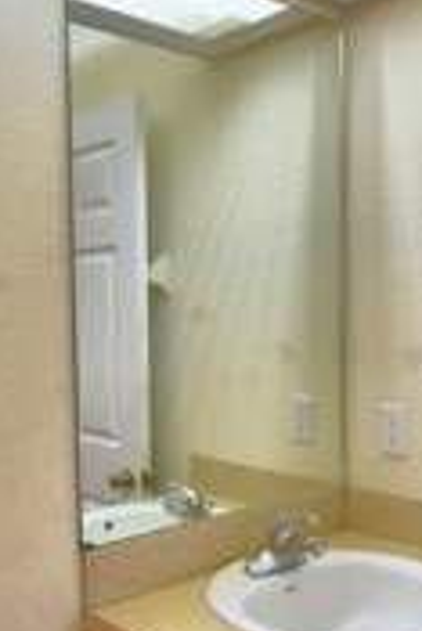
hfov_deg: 32.7
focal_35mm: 41
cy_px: 362
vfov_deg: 47.2
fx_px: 719
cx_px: 216
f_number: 4.5
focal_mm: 10
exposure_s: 1/60
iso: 400
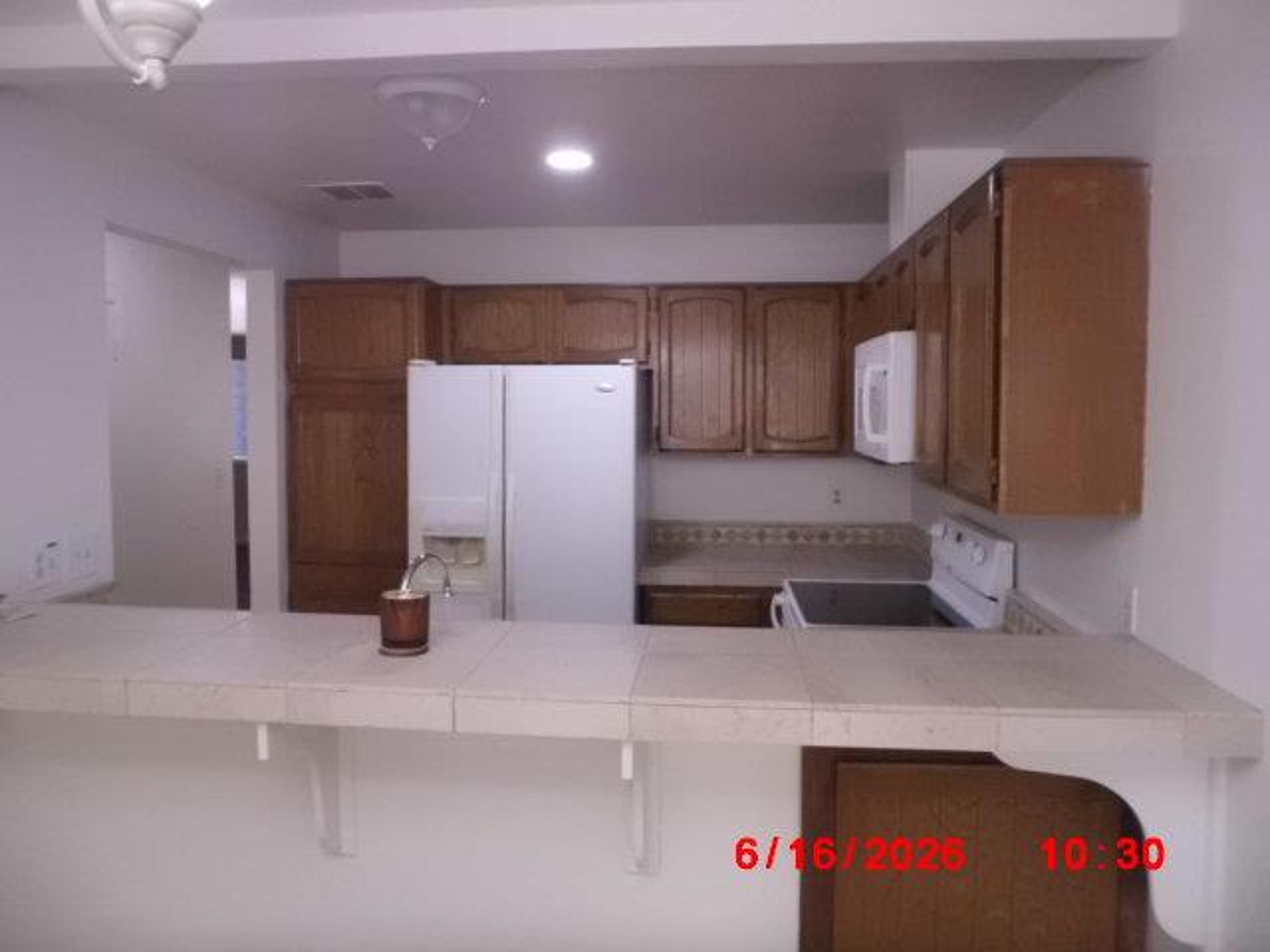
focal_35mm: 26
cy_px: 476
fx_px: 954
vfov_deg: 53.1
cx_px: 635
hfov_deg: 67.3
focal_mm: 4.6
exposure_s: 1/100
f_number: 3.2
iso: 800
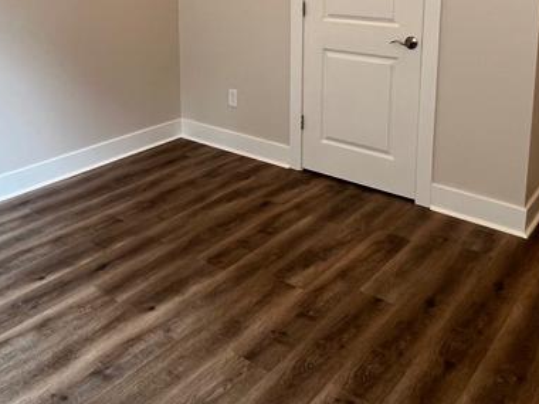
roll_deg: +1.6
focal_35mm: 35
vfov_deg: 38.1
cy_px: 44
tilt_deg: -8.7
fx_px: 545
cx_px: 214
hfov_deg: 52.3
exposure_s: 1/120
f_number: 1.8
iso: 125
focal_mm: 1.57
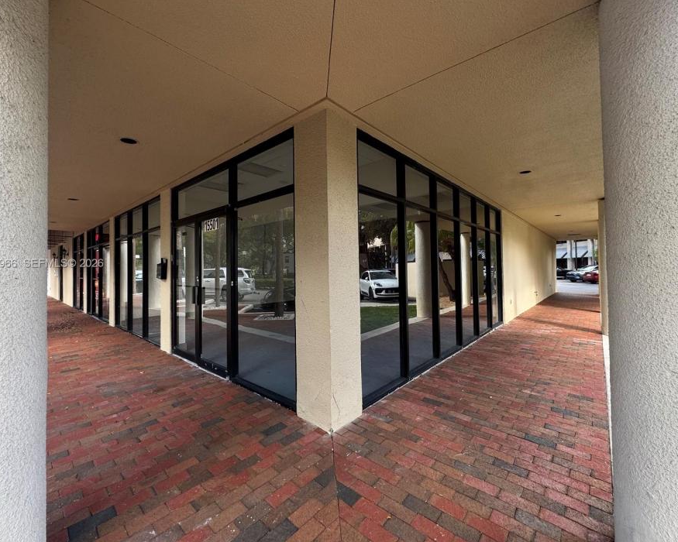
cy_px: 264
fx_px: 301
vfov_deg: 84.0
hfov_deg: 96.8
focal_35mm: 15
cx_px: 331
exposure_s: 1/176
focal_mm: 2.22
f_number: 2.2
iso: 40
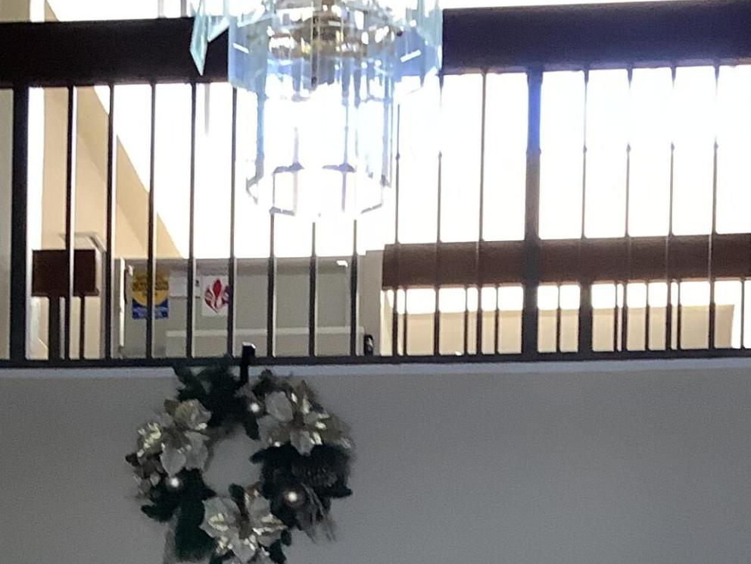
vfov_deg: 15.4
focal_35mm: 90
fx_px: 1953
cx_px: 291
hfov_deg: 21.7
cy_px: 787
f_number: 2.4
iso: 160
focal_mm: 3.3
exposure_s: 1/60
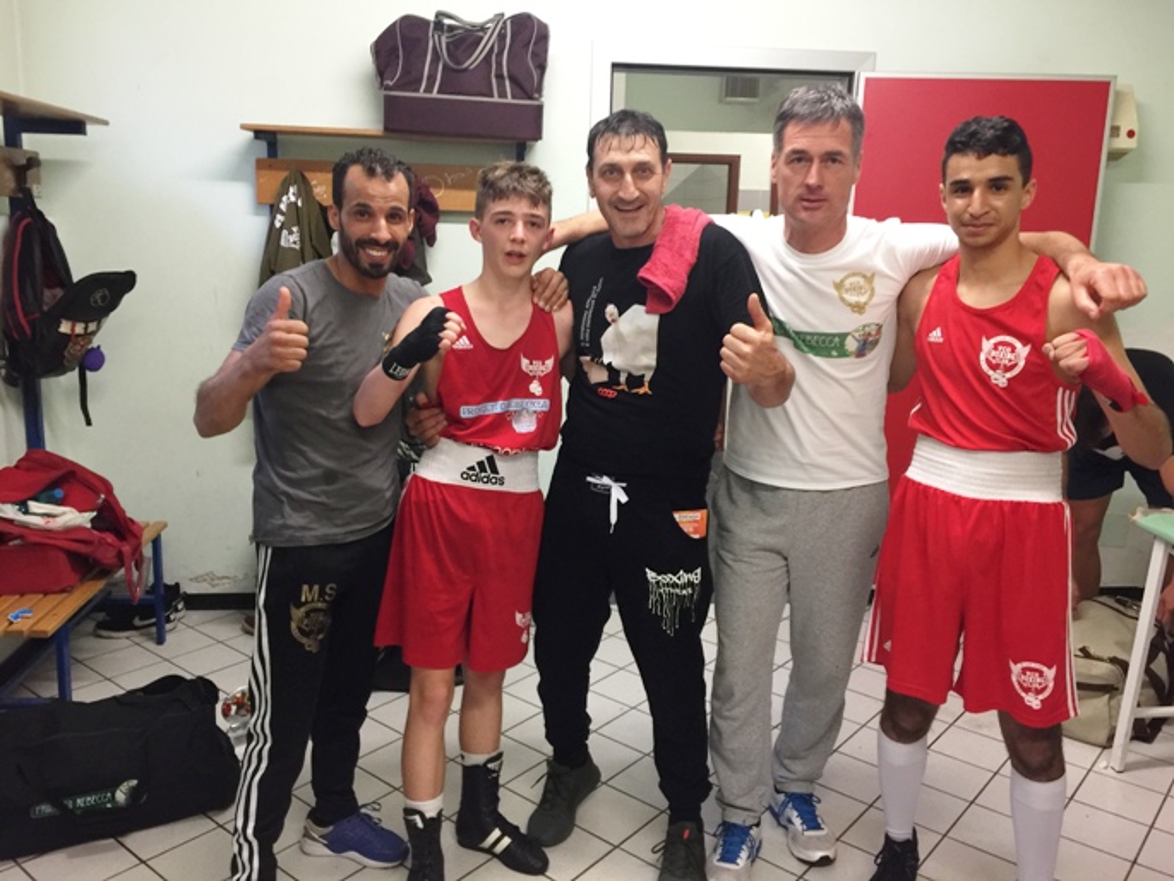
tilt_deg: -7.0
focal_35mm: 29
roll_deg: -2.4
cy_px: 440
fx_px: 984
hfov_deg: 61.7
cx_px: 587
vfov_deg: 48.2
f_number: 2.2
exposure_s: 1/17
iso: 100
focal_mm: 4.15
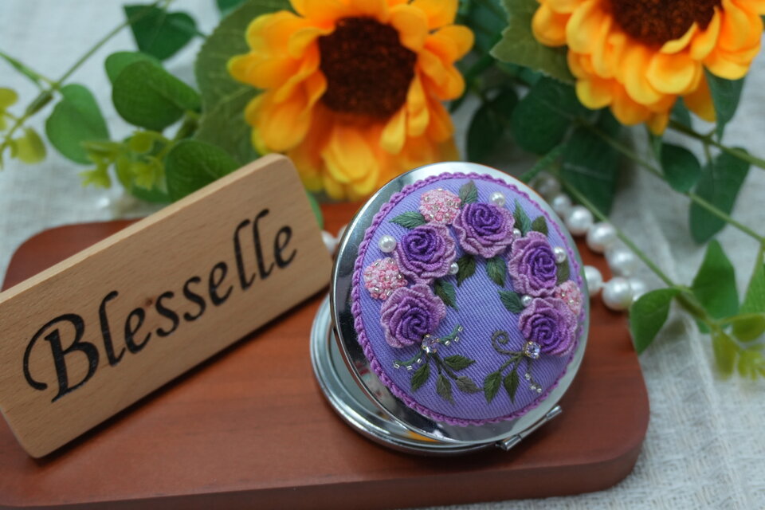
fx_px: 988
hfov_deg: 42.3
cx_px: 382
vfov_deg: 28.9
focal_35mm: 46
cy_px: 255
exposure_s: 1/160
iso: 1000
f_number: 5
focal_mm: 31
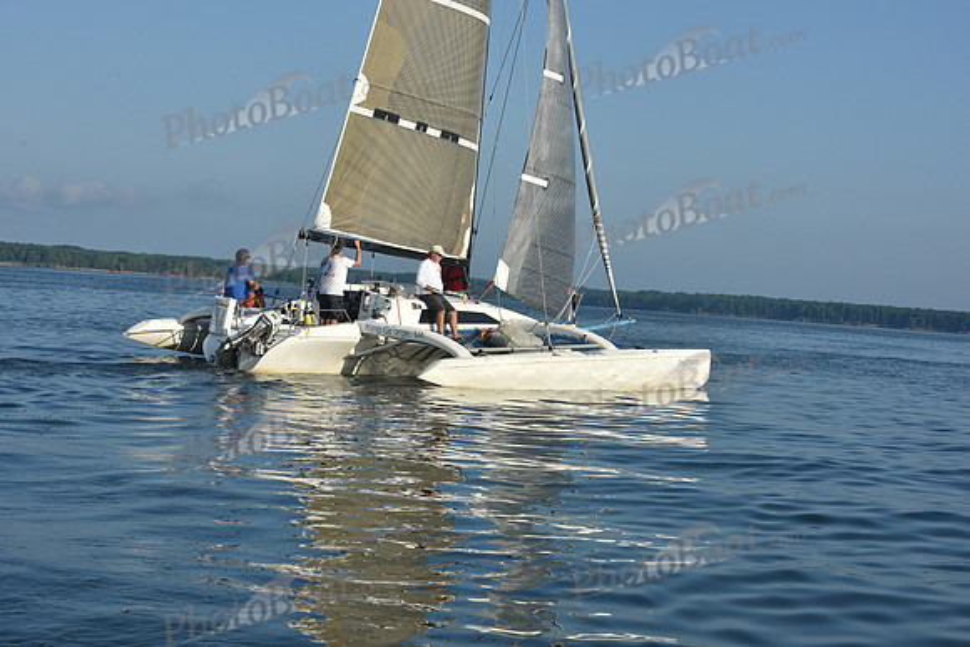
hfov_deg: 28.8
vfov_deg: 19.5
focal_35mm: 70
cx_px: 485
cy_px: 324
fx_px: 1886
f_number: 11
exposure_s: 1/800
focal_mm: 70
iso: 320
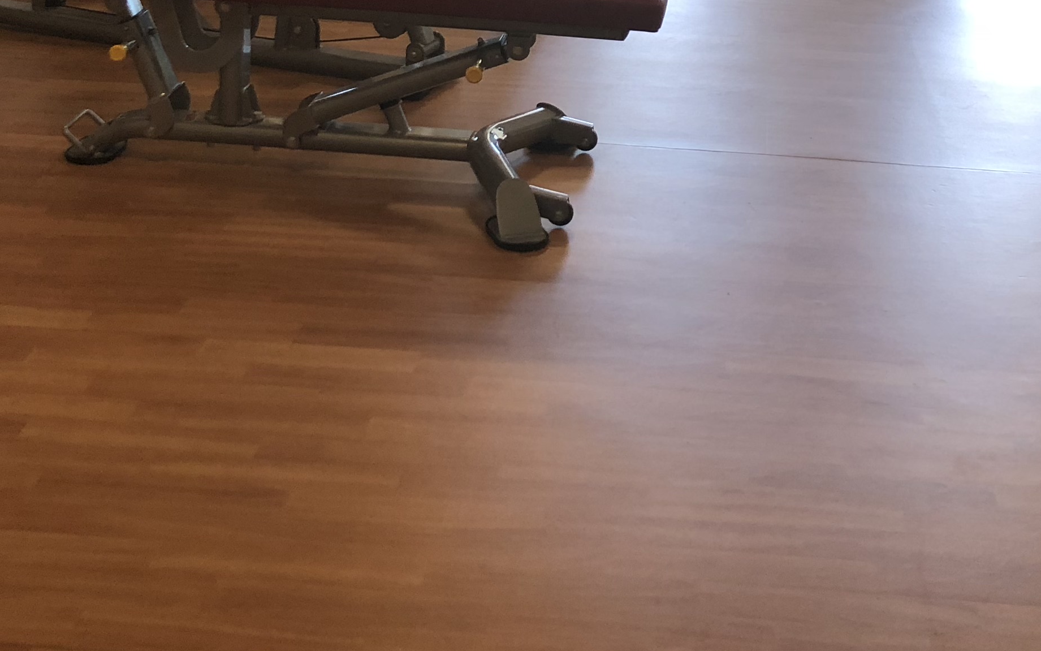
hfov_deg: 31.5
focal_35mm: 65
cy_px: -106
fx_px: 1844
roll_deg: -2.1
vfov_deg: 19.0
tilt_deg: -10.1
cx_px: 596
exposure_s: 1/33
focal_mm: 4
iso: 32
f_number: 1.8
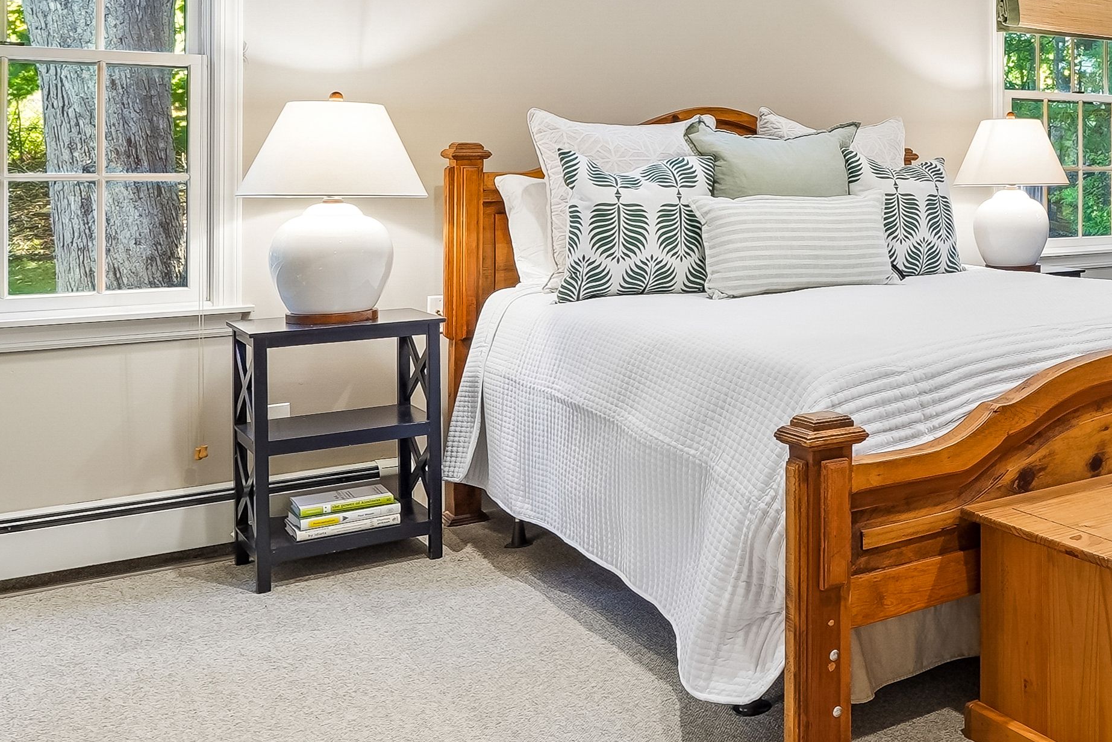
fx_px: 1205
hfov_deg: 42.6
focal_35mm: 39
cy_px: 161
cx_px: 1119
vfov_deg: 33.3
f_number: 11
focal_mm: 12
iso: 100
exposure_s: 1
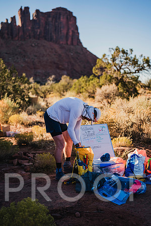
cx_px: 76
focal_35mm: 50
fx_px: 315
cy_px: 113
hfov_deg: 27.0
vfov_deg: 39.6
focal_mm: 50
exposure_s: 1/1250
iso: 100
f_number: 1.8
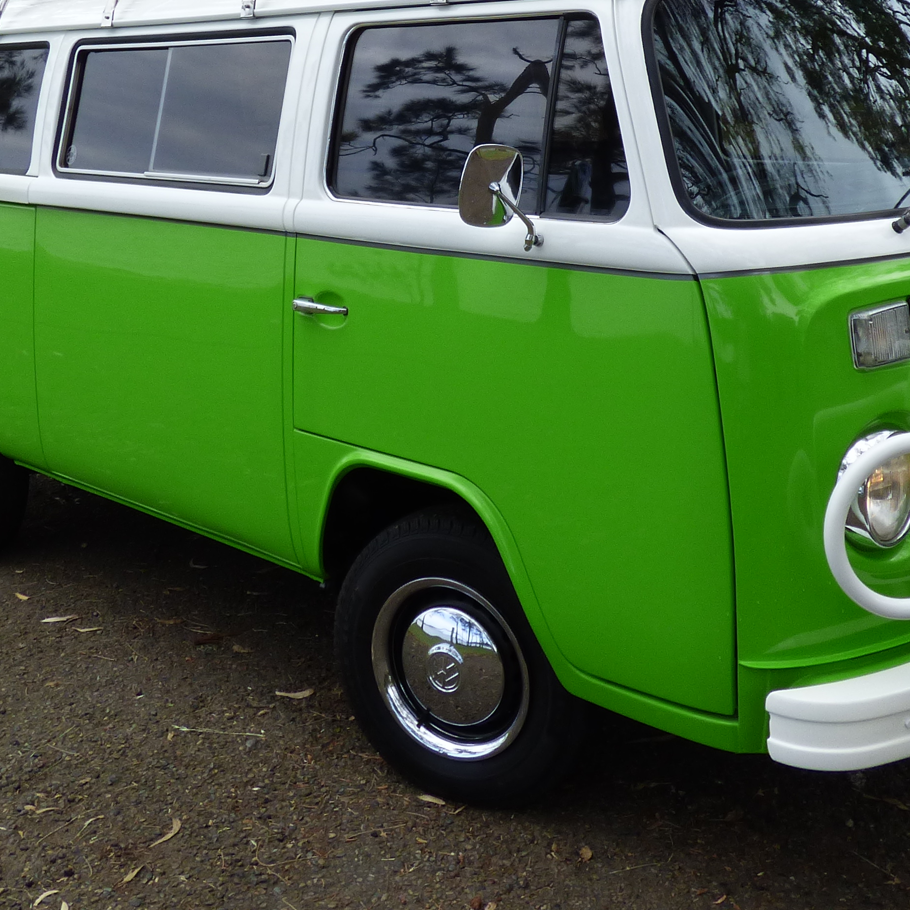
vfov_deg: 36.7
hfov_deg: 38.3
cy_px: 147
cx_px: 492
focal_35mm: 44
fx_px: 1309
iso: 100
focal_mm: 3.58
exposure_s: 1/500
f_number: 2.8
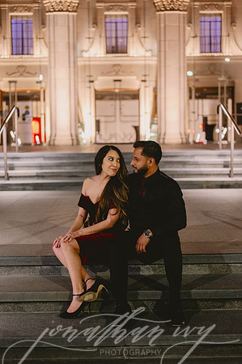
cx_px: 121
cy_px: 182
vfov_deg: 39.6
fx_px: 505
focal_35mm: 50
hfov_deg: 26.9
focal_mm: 50
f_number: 2
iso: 5000
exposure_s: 1/320
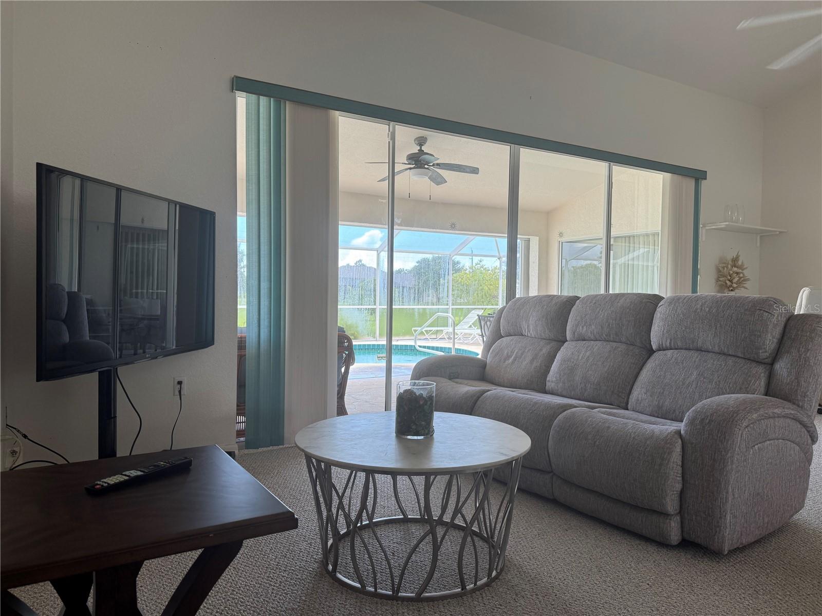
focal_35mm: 24
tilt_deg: -1.6
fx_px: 570
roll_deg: -0.9
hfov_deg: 71.6
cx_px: 411
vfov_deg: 56.8
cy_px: 308
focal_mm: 6.76
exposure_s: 1/121
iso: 50
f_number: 1.78
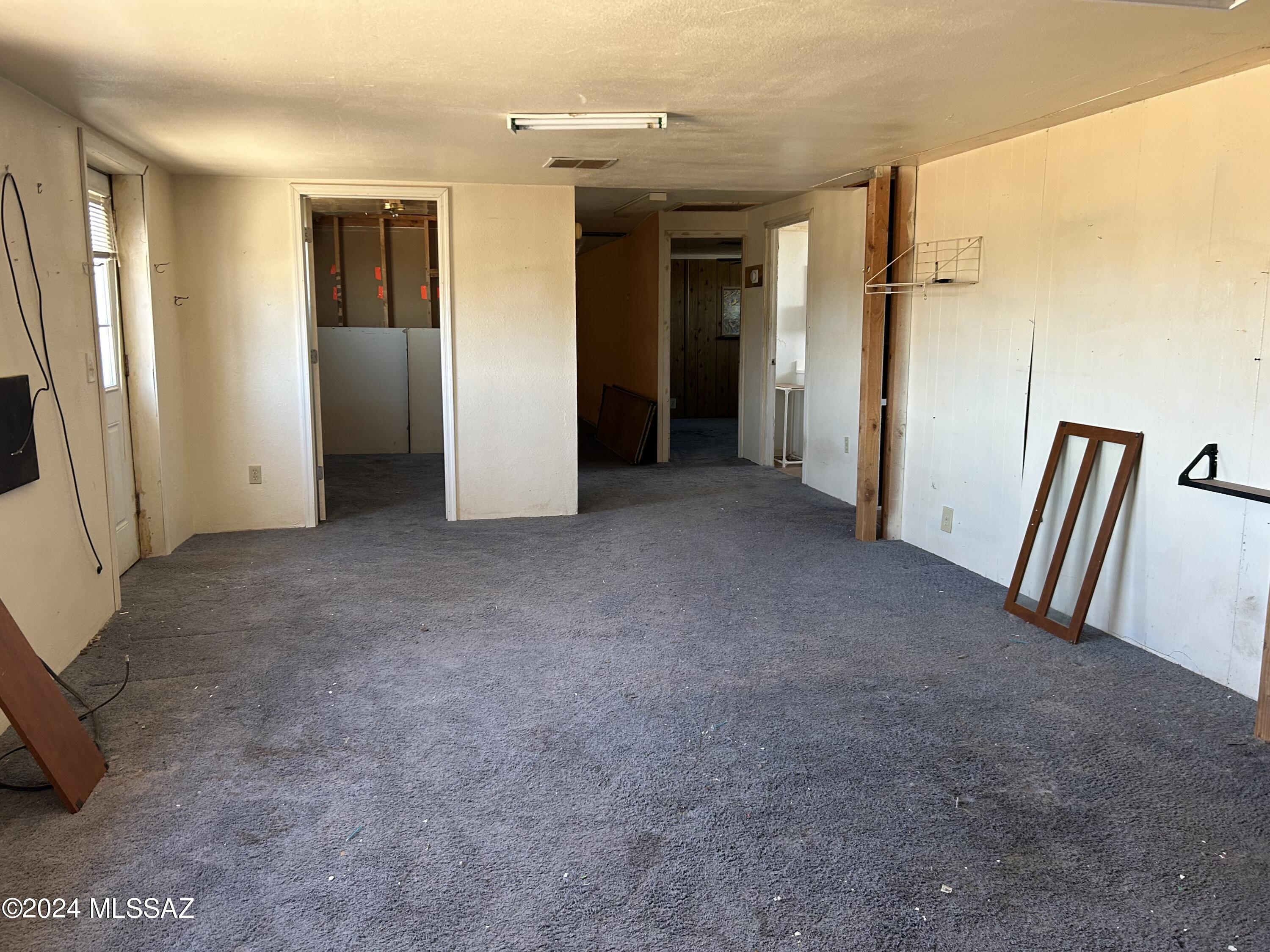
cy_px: 476
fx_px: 954
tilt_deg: -9.1
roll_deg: -0.3
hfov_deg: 67.3
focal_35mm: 26
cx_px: 635
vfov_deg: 53.1
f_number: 1.5
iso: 125
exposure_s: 1/120
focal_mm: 5.7
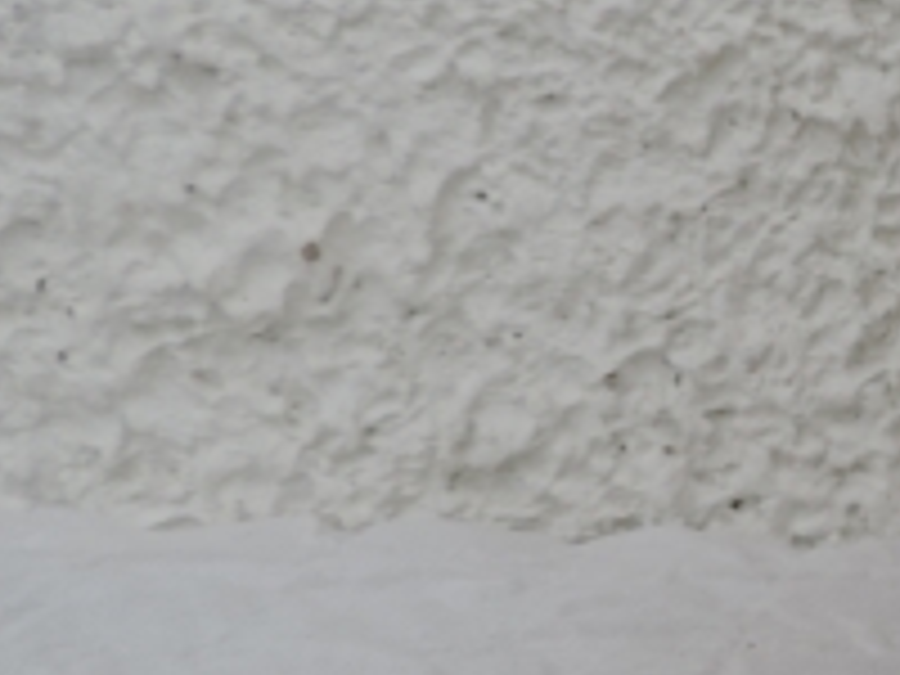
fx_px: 1872
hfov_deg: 23.0
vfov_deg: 20.4
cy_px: 306
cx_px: 1264
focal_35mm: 72
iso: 80
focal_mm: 4.3
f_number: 3
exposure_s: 1/160
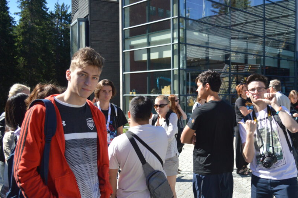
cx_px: 184
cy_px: 106
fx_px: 314
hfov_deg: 50.3
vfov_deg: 35.0
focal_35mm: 38
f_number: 3.8
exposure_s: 1/4000
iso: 800
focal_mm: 20
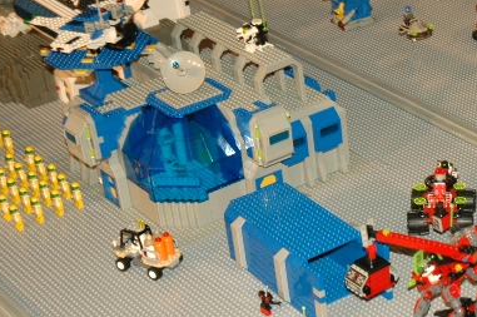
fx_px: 1416
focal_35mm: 107
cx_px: 481
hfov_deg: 18.6
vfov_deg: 12.7
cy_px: 270
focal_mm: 34
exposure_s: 1/60
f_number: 4.2
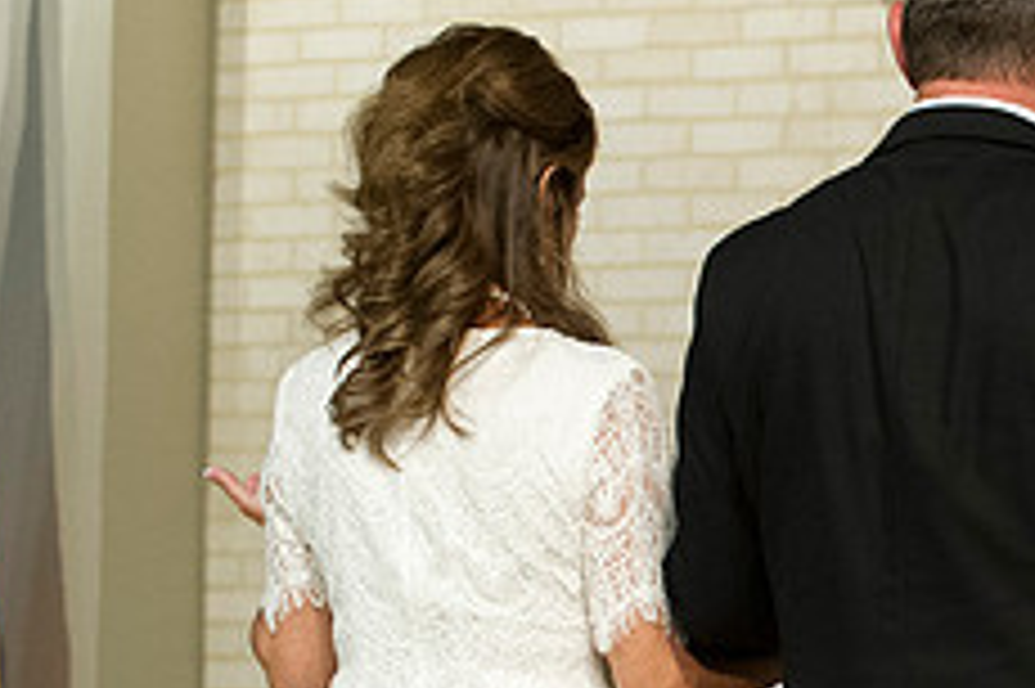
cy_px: 531
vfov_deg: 5.6
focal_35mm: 247
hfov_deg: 8.3
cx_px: 1206
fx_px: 7096
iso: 5000
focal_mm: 98
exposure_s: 1/125
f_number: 4.5
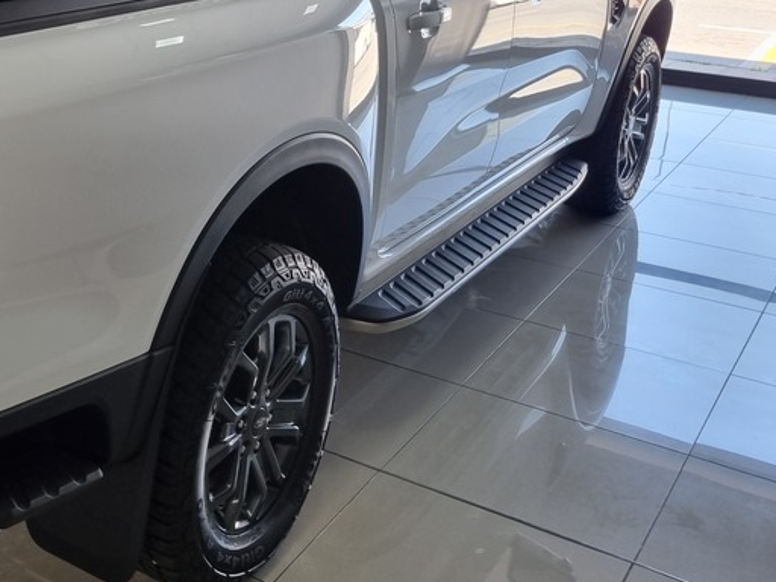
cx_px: 29
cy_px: 109
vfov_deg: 27.4
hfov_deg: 34.1
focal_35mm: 52
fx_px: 1166
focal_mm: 5.4
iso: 64
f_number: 1.8
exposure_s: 1/100
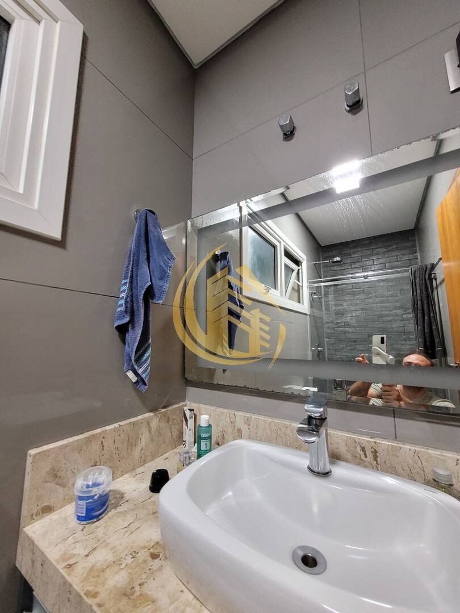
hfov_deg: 89.9
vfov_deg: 106.2
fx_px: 230
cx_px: 230
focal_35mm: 13
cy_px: 306
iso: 320
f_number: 2.2
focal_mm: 1.74
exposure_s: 1/30
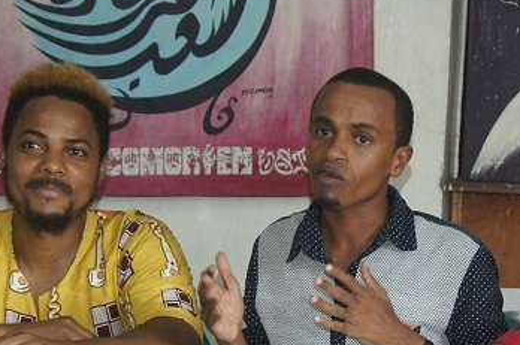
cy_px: 314
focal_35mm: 97
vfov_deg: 13.9
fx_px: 1399
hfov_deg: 20.9
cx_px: 396
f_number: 4.5
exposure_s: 1/60
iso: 800
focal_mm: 30
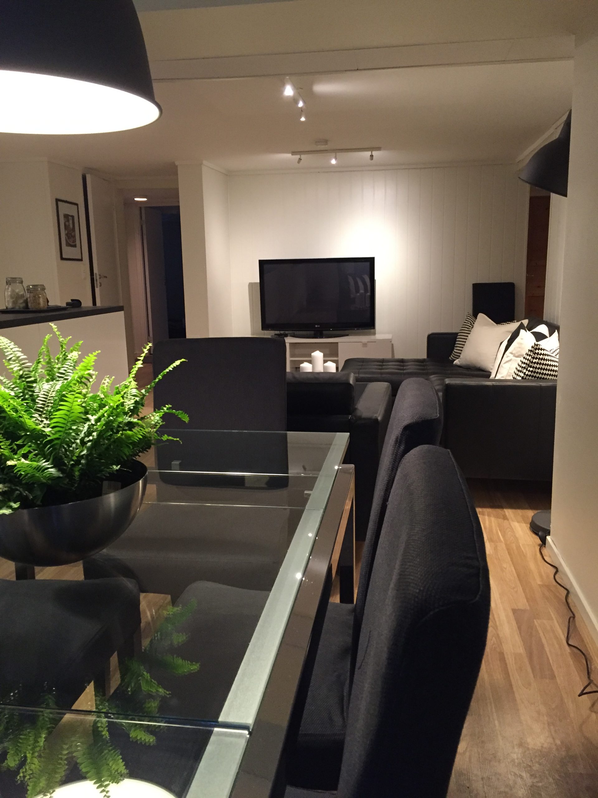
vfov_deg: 61.7
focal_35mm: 29
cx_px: 299
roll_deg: +0.9
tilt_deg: -10.2
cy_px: 399
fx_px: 668
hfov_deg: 48.2
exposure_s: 1/33
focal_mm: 4.15
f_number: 2.2
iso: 320
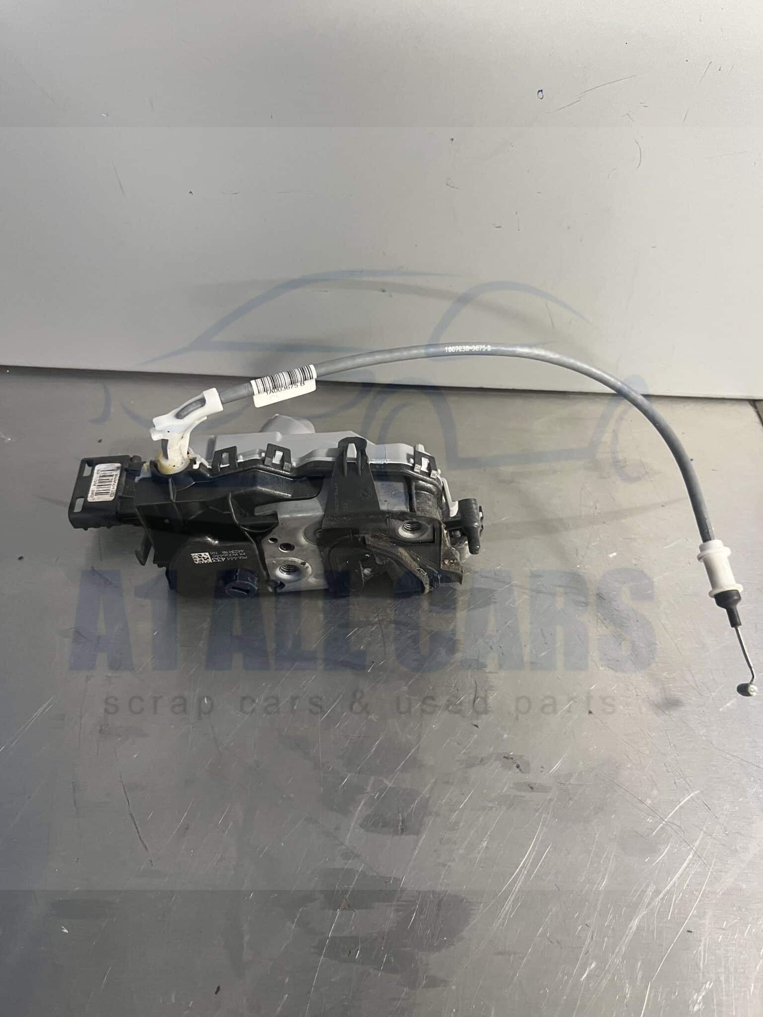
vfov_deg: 67.3
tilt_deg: -49.7
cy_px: 508
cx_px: 382
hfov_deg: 53.1
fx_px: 764
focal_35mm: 26
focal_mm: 5.1
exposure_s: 1/50
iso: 400
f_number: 1.6
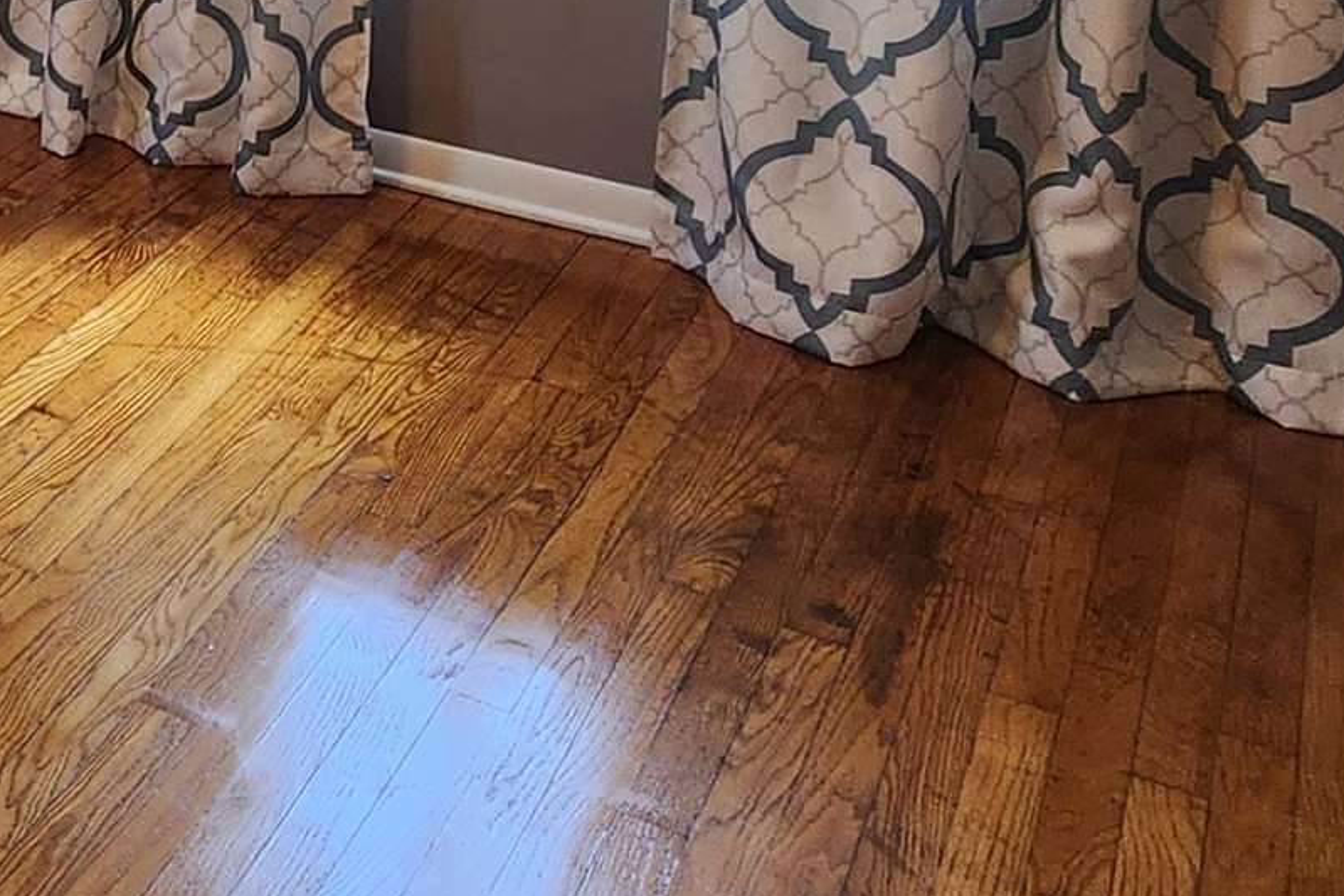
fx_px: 1942
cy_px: -171
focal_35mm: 52
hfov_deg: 26.6
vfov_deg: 23.8
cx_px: -703
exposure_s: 1/60
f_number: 2.2
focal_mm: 2.2
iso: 125
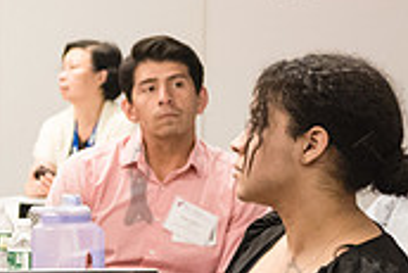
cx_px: -359
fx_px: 2700
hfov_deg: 8.3
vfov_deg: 5.8
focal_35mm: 238
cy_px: 281
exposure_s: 1/250
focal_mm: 55
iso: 2500
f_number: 4
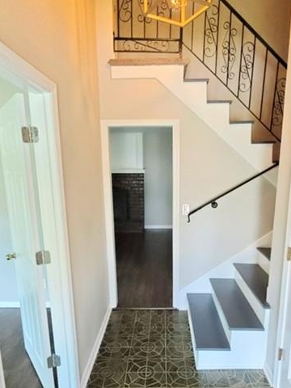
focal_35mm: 24
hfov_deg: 56.7
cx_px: 158
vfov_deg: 71.2
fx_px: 269
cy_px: 221
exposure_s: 1/120
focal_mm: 2.3
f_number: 2
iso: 1000
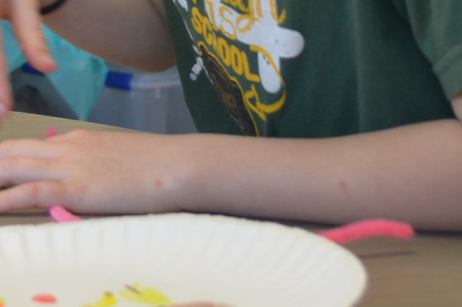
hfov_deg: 14.9
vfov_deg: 10.0
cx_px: -146
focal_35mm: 131
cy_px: -196
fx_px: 1680
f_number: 4
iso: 400
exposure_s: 1/60
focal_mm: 22
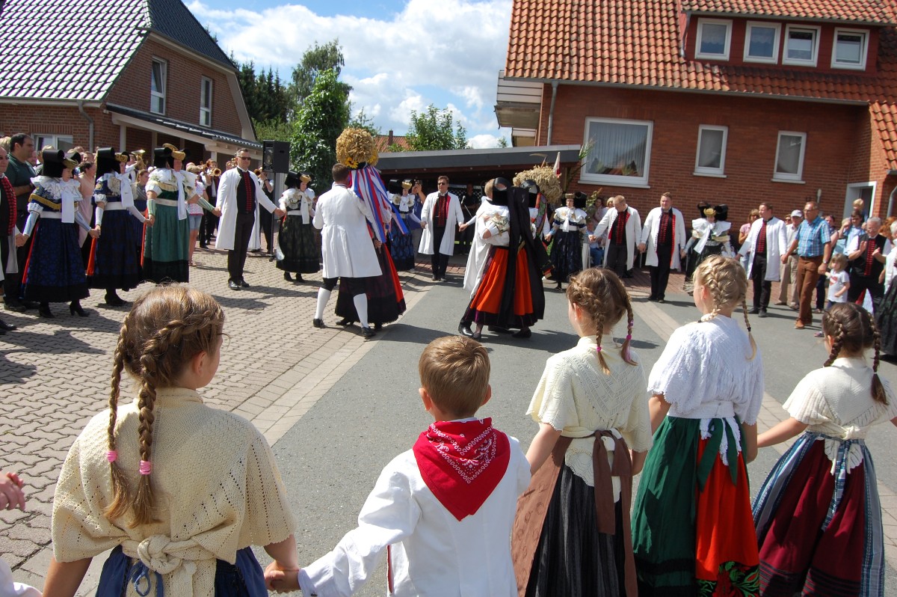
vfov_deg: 47.9
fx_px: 672
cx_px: 448
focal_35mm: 27
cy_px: 298
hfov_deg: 67.4
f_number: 9
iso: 200
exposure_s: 1/320
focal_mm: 18
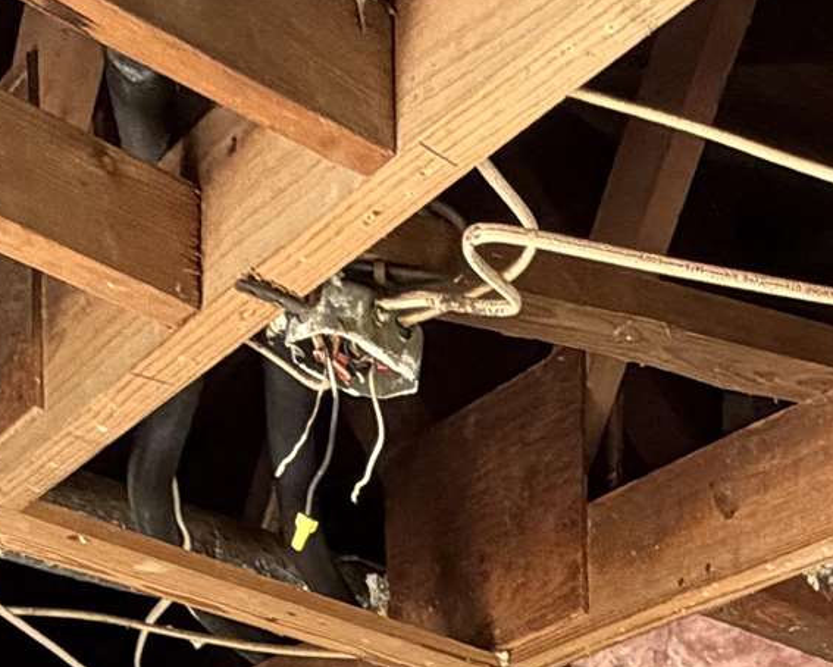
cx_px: 942
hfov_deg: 23.9
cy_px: 1532
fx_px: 1825
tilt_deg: -6.0
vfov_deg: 14.6
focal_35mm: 74
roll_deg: -0.4
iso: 320
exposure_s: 1/88
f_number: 2.2
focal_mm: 2.22
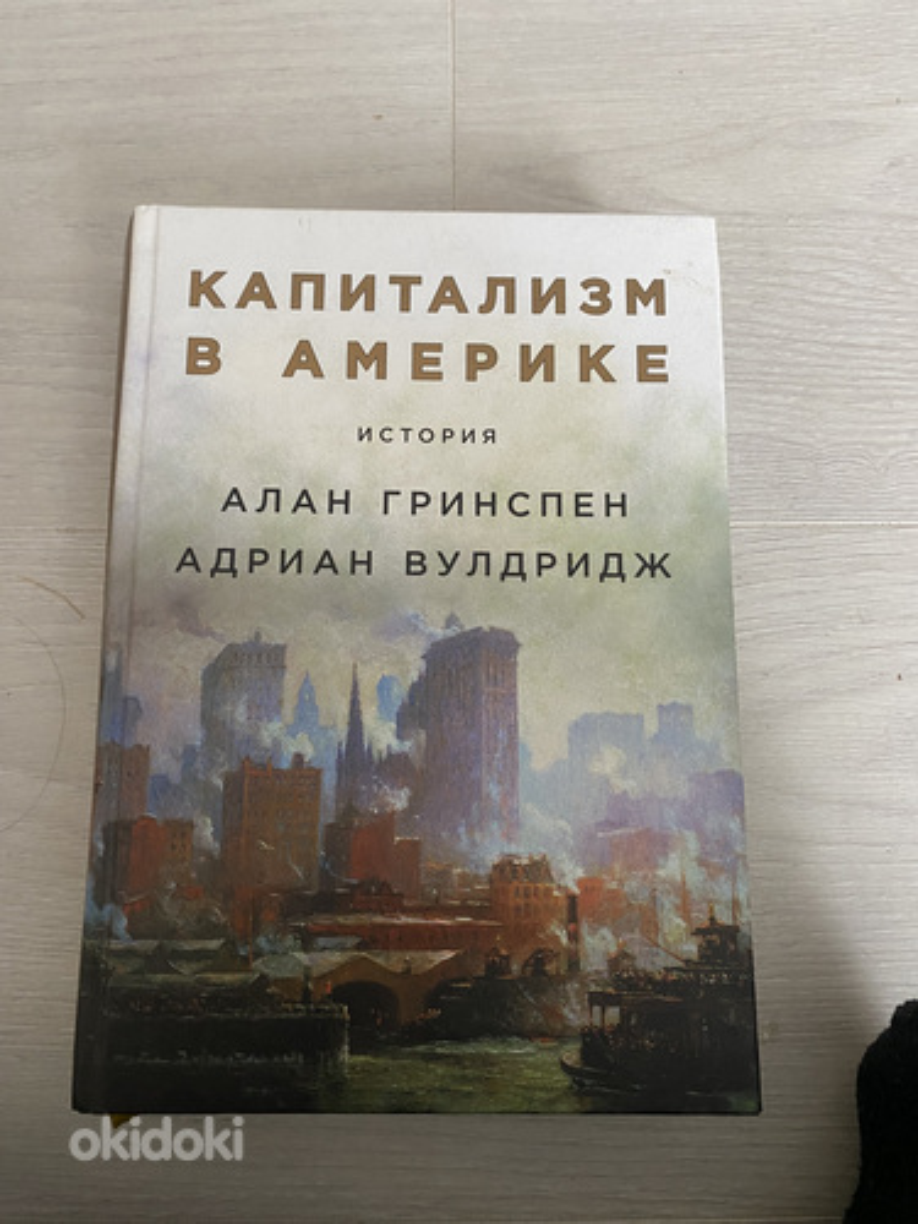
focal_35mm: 26
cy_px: 612
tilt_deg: -78.5
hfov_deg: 53.1
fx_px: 919
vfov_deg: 67.3
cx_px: 459
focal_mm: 4.25
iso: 320
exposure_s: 1/60
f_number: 1.8
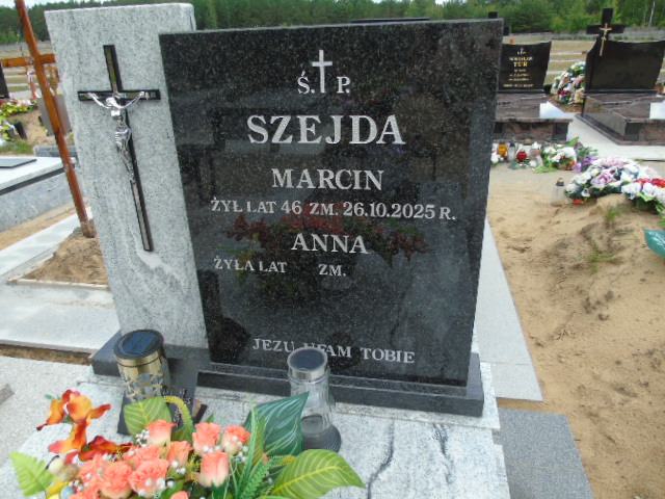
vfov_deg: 54.9
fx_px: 480
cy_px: 250
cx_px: 332
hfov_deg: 69.4
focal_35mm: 25
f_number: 3.4
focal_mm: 4.4
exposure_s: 1/400
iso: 80
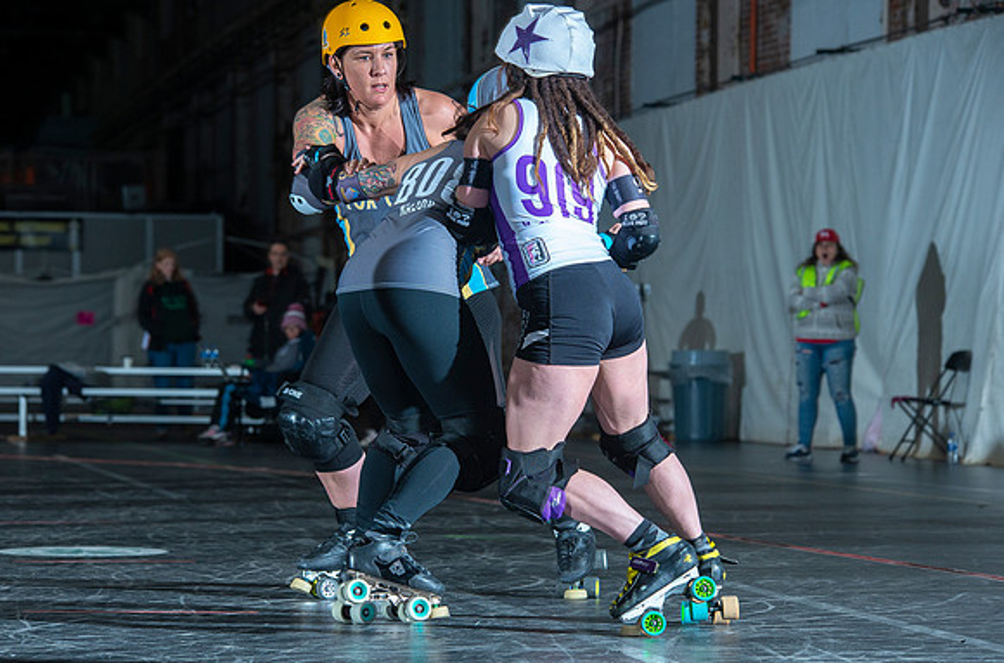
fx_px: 3927
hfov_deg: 14.6
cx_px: 461
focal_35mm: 141
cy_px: 359
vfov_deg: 9.6
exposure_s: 1/160
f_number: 7.1
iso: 800
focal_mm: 130
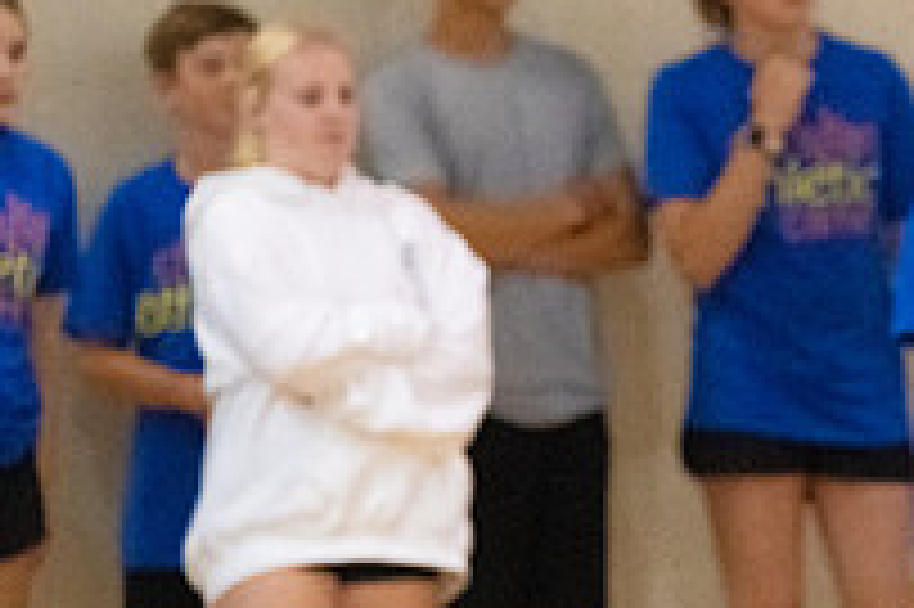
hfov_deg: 4.5
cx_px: 1270
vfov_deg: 3.0
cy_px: 426
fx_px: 11618
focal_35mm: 458
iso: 10000
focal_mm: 160
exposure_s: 1/800
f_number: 4
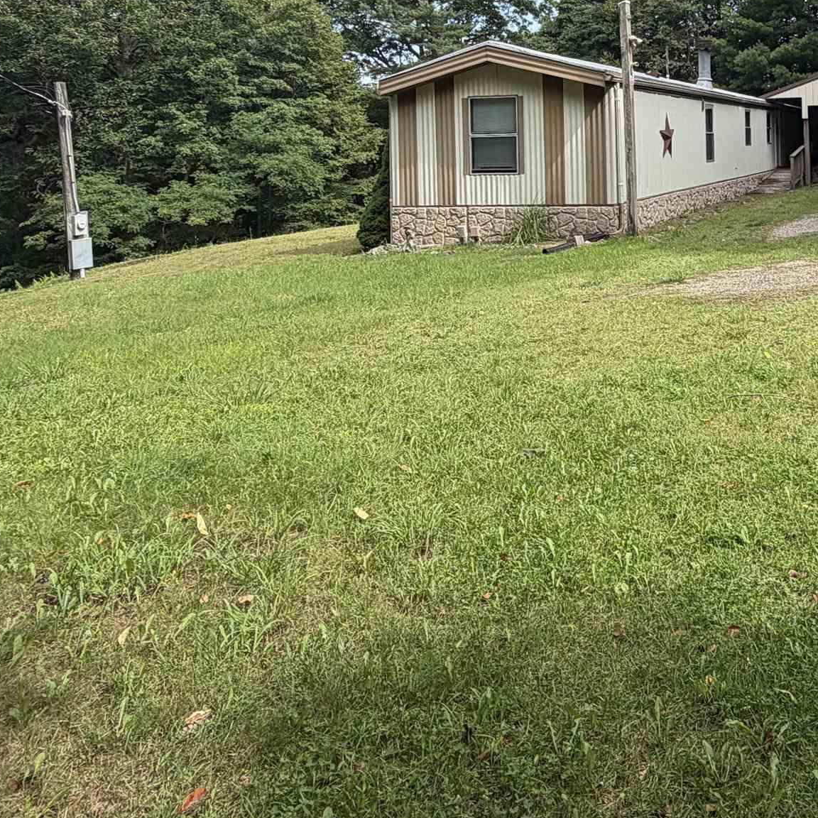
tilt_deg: +0.0
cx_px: 739
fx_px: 882
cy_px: 129
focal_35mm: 33
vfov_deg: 46.3
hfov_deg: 45.1
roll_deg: +2.1
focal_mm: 2.22
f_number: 2.2
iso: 25
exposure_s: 1/770
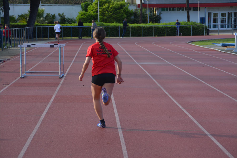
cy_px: 79
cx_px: 118
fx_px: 1037
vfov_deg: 8.7
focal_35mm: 158
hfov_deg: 13.0
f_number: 6
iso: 200
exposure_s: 1/500
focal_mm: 105
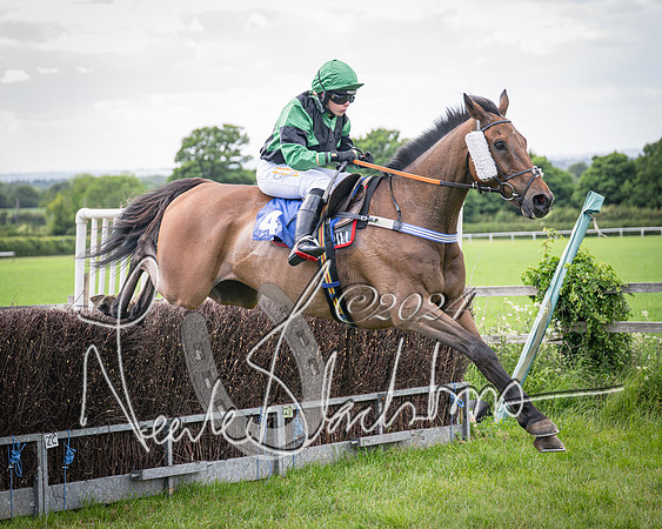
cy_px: 258
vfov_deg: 13.8
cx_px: 212
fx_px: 2190
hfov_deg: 17.1
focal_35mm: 112
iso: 400
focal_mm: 70
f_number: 2.8
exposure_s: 1/1600
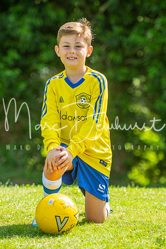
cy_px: 124
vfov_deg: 11.0
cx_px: 83
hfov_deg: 7.3
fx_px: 1297
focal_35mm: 188
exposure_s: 1/1000
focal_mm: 125
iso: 250
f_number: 3.2
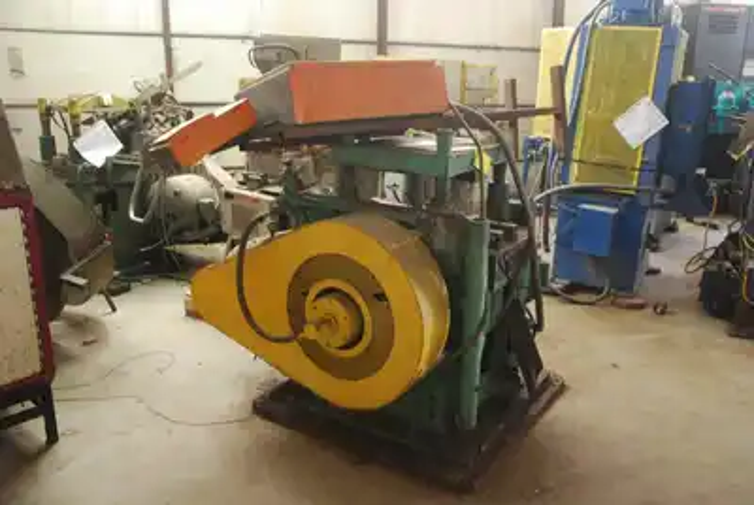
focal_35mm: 32
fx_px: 661
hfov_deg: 59.4
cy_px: 252
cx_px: 377
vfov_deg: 41.8
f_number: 3.8
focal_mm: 21
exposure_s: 1/6
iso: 800
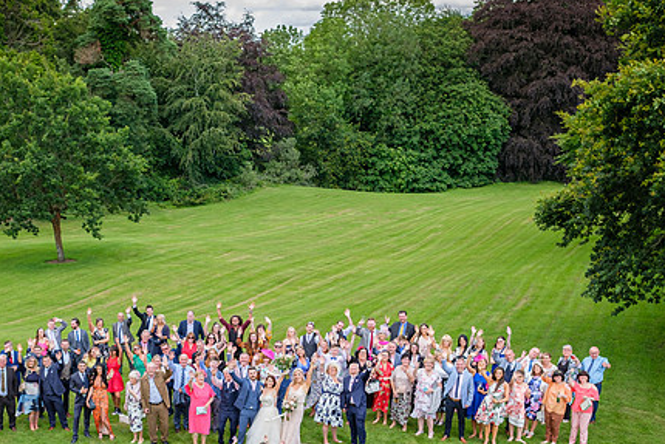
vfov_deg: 29.4
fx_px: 813
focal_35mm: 44
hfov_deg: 43.6
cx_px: 199
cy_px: 394
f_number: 3.6
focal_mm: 16
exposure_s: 1/250
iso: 200
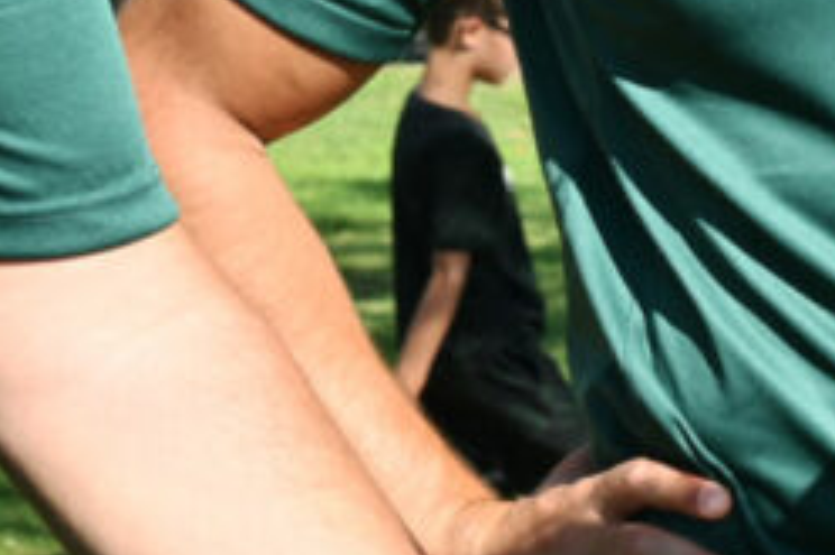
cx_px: 1370
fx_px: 4311
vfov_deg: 7.4
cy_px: 130
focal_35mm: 186
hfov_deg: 10.6
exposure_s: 1/200
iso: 100
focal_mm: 30
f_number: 7.1
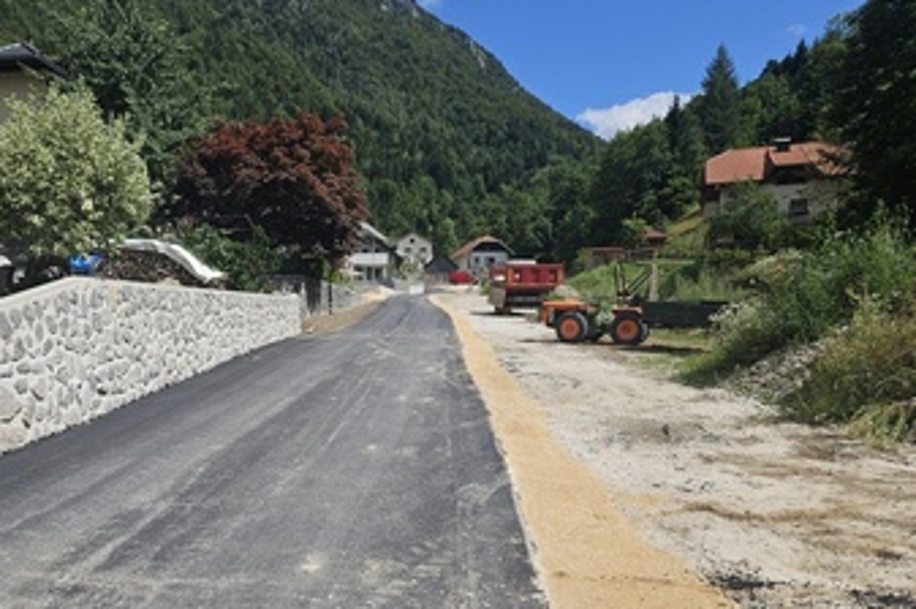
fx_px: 813
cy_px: 411
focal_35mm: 32
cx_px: 307
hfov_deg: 57.5
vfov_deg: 40.5
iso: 25
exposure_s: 1/2614
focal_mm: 5.4
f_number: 1.8
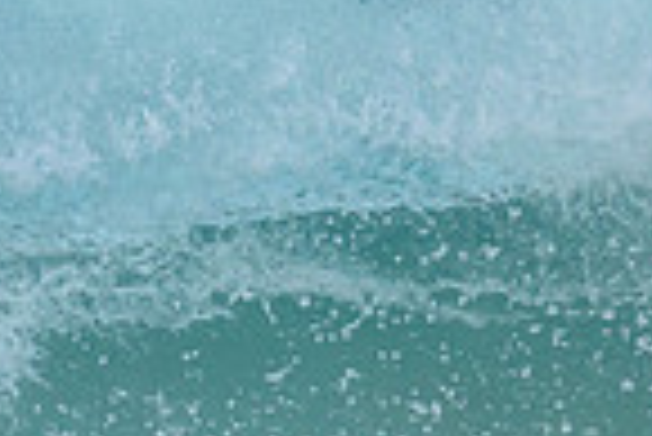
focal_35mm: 2162
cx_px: -639
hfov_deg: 1.0
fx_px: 39195
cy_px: 133
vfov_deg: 0.6
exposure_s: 1/2000
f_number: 11
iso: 1600
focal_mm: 540
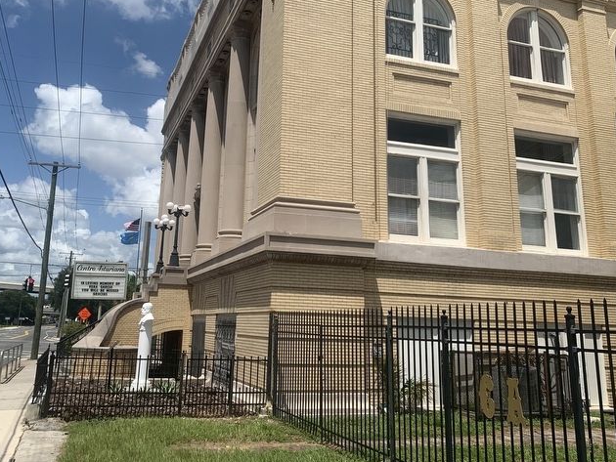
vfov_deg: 42.7
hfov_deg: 55.2
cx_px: 274
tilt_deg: +16.3
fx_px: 587
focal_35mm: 33
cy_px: 181
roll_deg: -2.0
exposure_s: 1/3937
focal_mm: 4.25
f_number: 1.8
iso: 25
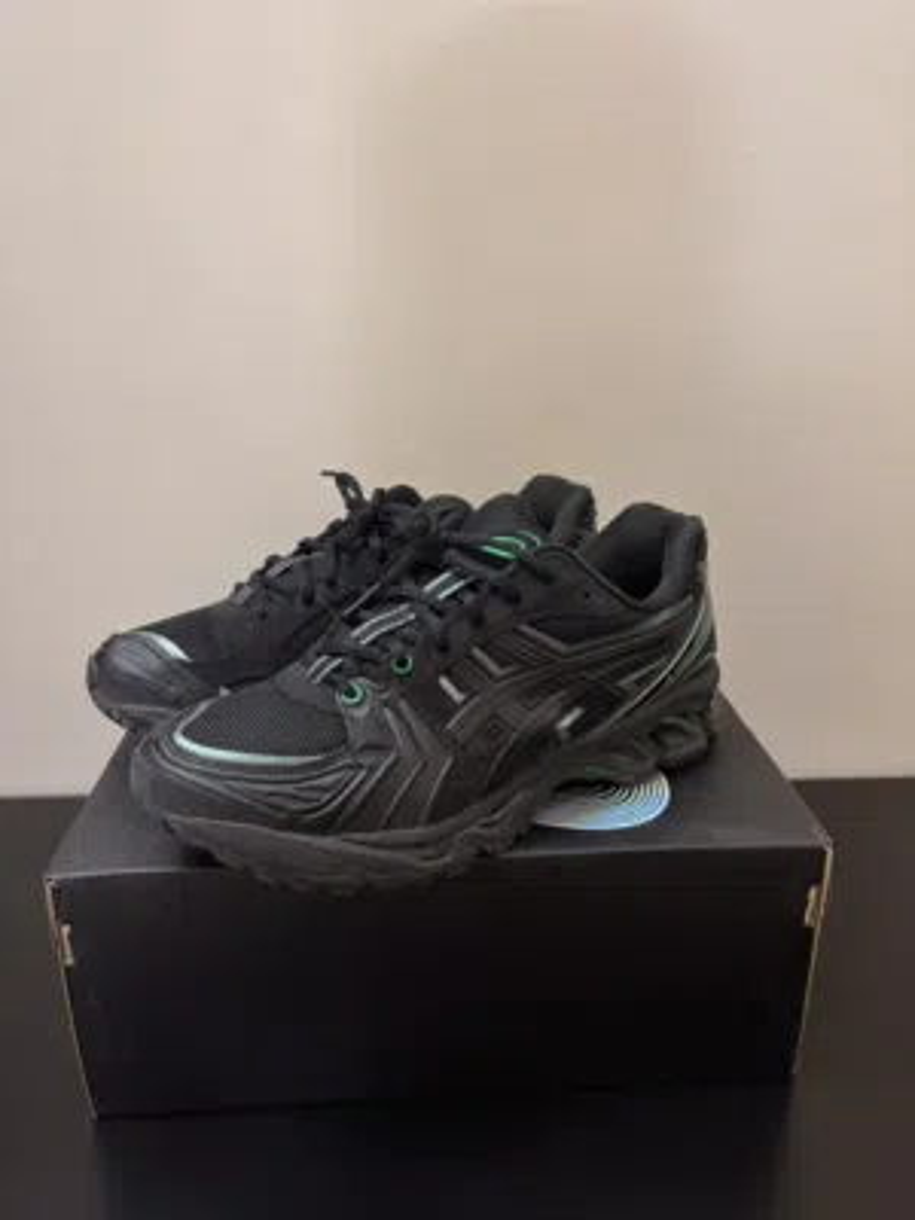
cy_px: 610
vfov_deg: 67.3
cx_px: 458
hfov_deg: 53.1
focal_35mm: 26
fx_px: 916
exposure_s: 1/25
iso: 640
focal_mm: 5.96
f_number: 1.6
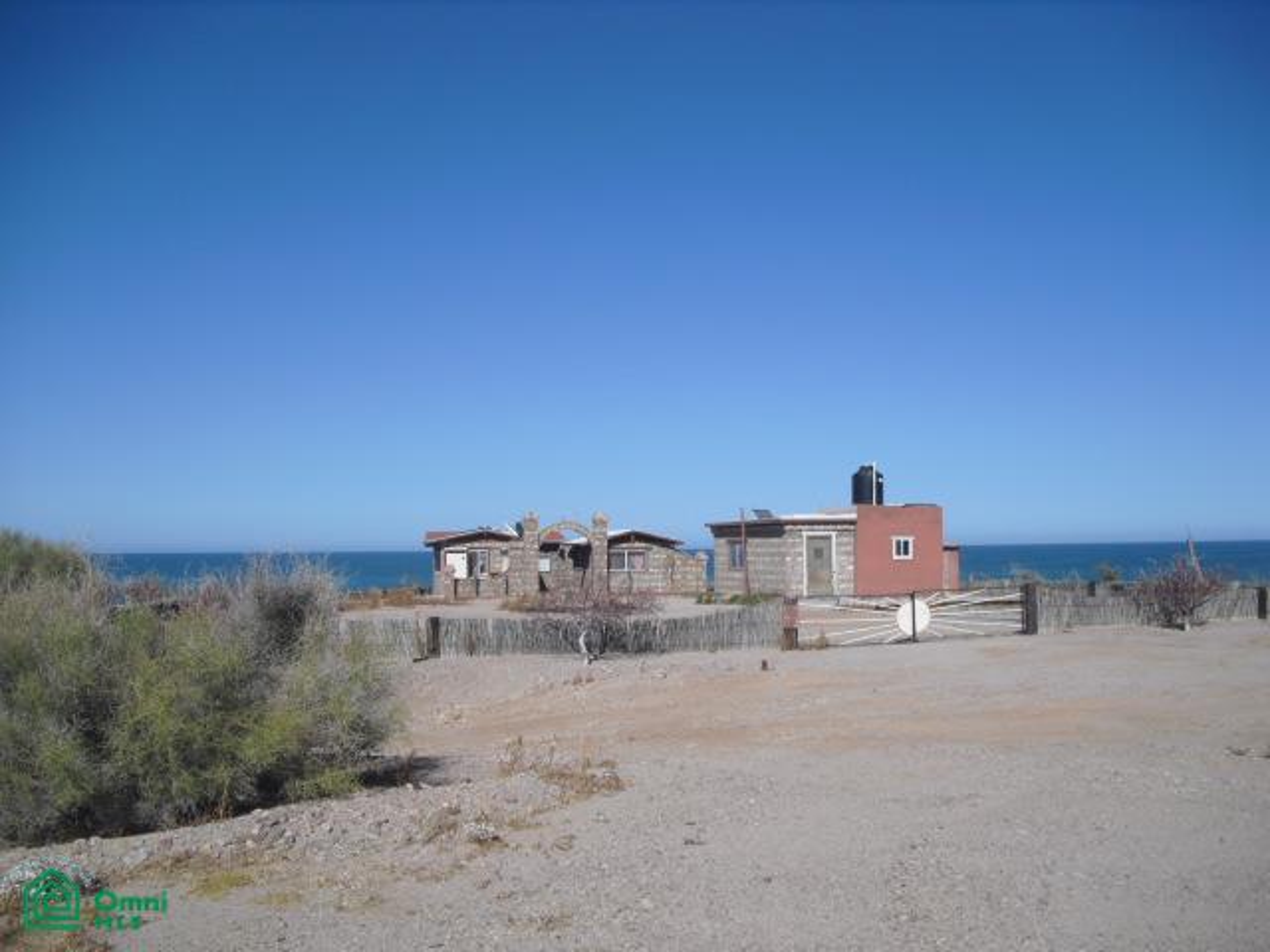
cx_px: 635
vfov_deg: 39.7
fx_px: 1321
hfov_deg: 51.4
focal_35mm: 36
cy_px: 476
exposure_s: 1/250
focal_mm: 6.3
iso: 64
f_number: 7.8
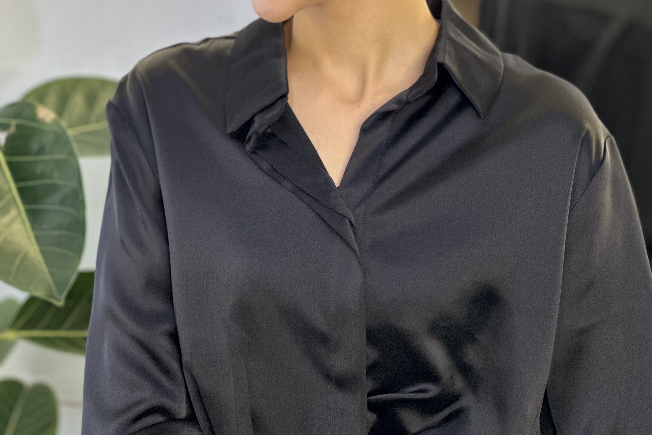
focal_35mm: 107
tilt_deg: -7.6
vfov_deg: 12.7
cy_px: 16
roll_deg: +0.1
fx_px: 1938
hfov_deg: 19.1
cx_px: 326
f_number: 2.8
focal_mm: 9
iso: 160
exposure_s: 1/50
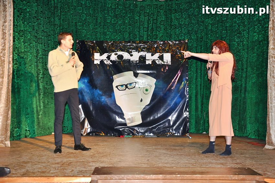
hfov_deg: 53.2
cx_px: 138
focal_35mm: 36
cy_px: 92
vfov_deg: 36.8
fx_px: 275
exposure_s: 1/60
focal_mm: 24
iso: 1000
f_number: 4.5
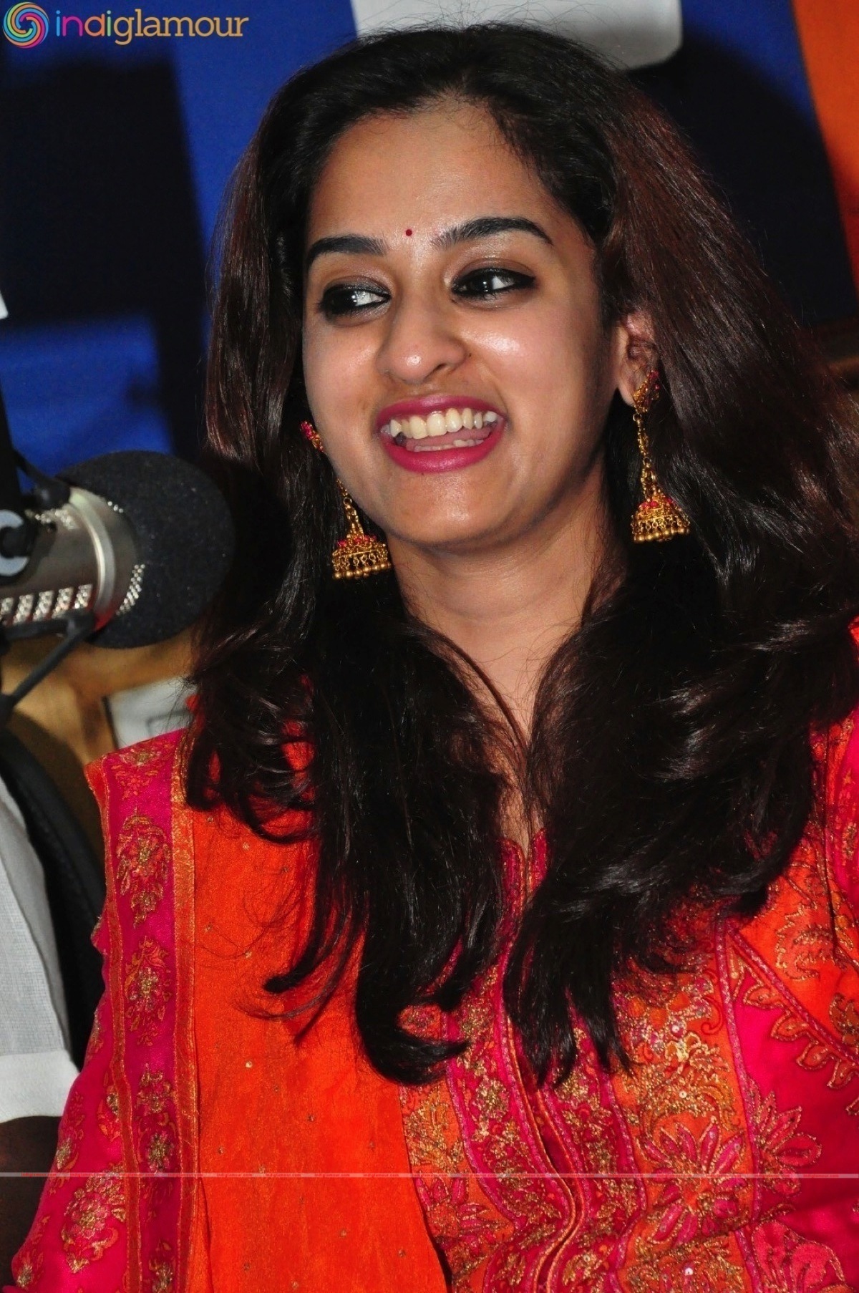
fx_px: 5650
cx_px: 430
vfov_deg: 13.1
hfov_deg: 8.7
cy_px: 646
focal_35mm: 158
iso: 3200
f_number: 7.1
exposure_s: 1/125
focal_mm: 105
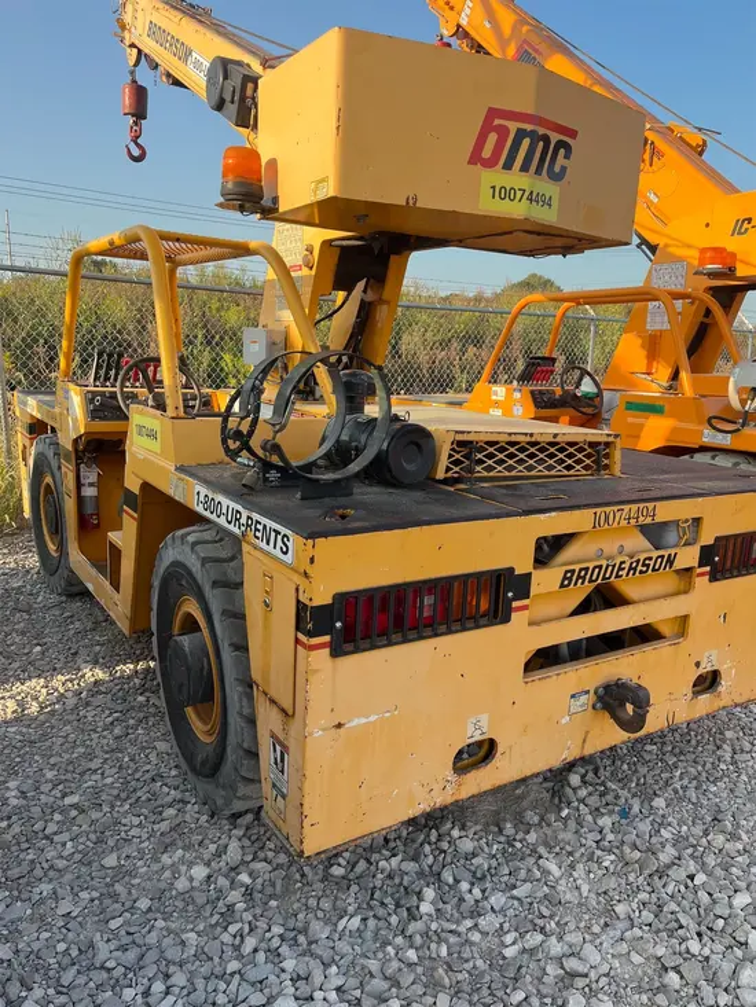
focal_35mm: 26
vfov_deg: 67.3
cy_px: 504
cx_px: 378
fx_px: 757
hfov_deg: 53.1
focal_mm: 5.1
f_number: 1.6
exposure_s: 1/746
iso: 50
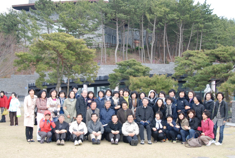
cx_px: 115
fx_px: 320
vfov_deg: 27.6
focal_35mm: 49
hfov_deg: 40.3
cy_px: 78
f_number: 5.6
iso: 200
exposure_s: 1/125
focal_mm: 28
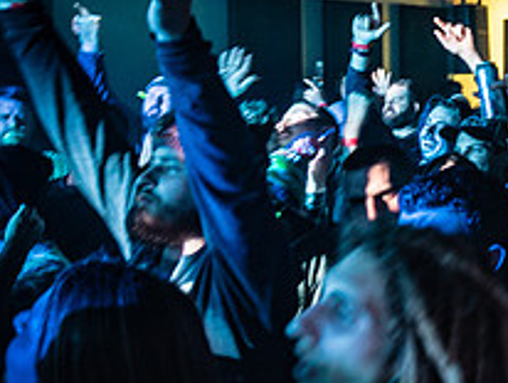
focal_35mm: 72
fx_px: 1058
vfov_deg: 20.5
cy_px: 161
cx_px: 686
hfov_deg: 23.4
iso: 400
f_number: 2.8
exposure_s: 1/30
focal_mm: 24
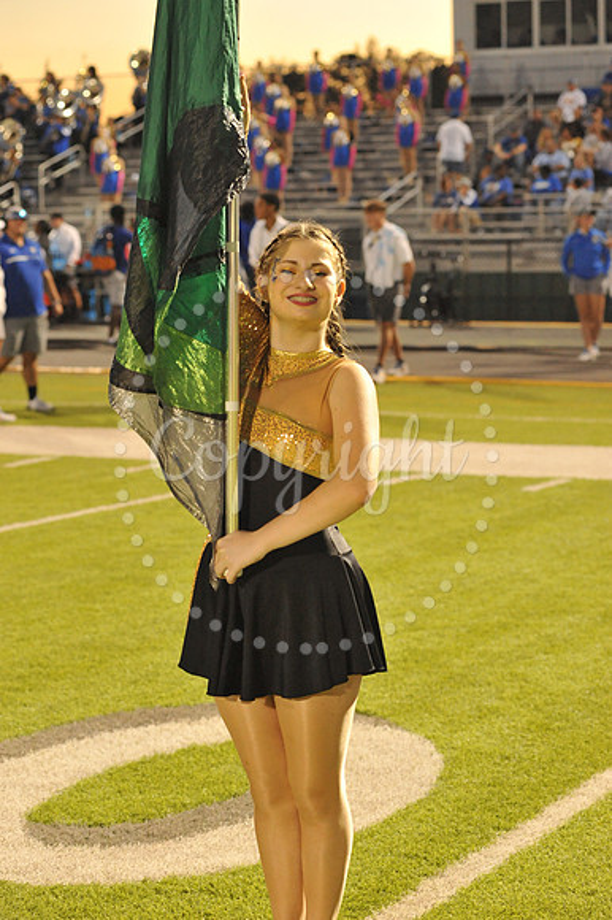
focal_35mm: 80
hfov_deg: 17.0
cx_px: 306
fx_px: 2042
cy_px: 460
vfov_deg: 25.4
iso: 5000
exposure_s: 1/125
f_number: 5.6
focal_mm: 80
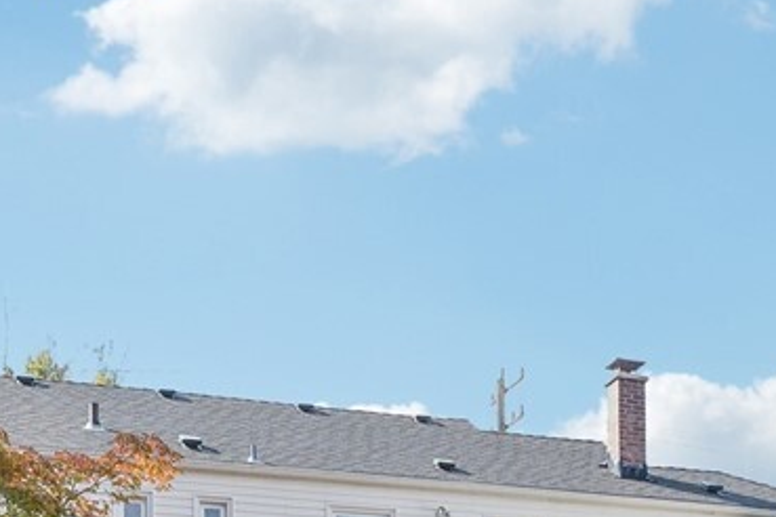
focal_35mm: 69
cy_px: 863
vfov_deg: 17.0
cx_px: 569
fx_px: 1487
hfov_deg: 28.9
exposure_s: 1/80
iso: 250
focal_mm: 10
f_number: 9
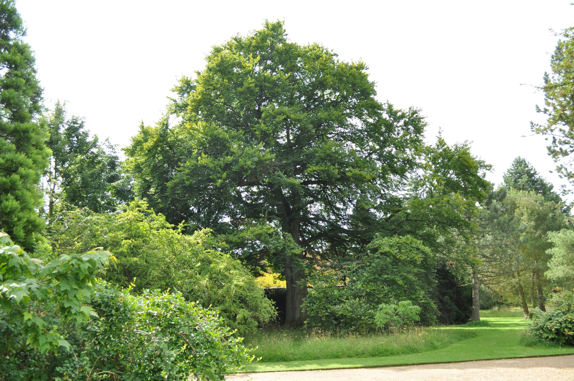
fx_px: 478
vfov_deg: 43.5
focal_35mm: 30
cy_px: 190
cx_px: 287
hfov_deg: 62.0
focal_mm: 20
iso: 200
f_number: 7.1
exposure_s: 1/250
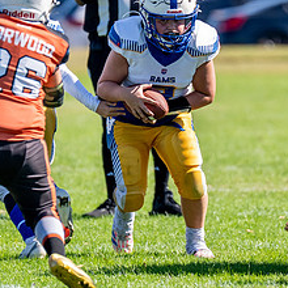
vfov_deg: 1.9
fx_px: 8820
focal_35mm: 937
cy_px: 96
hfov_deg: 1.9
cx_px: 146
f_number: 2.8
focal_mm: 200
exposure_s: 1/3200
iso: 250
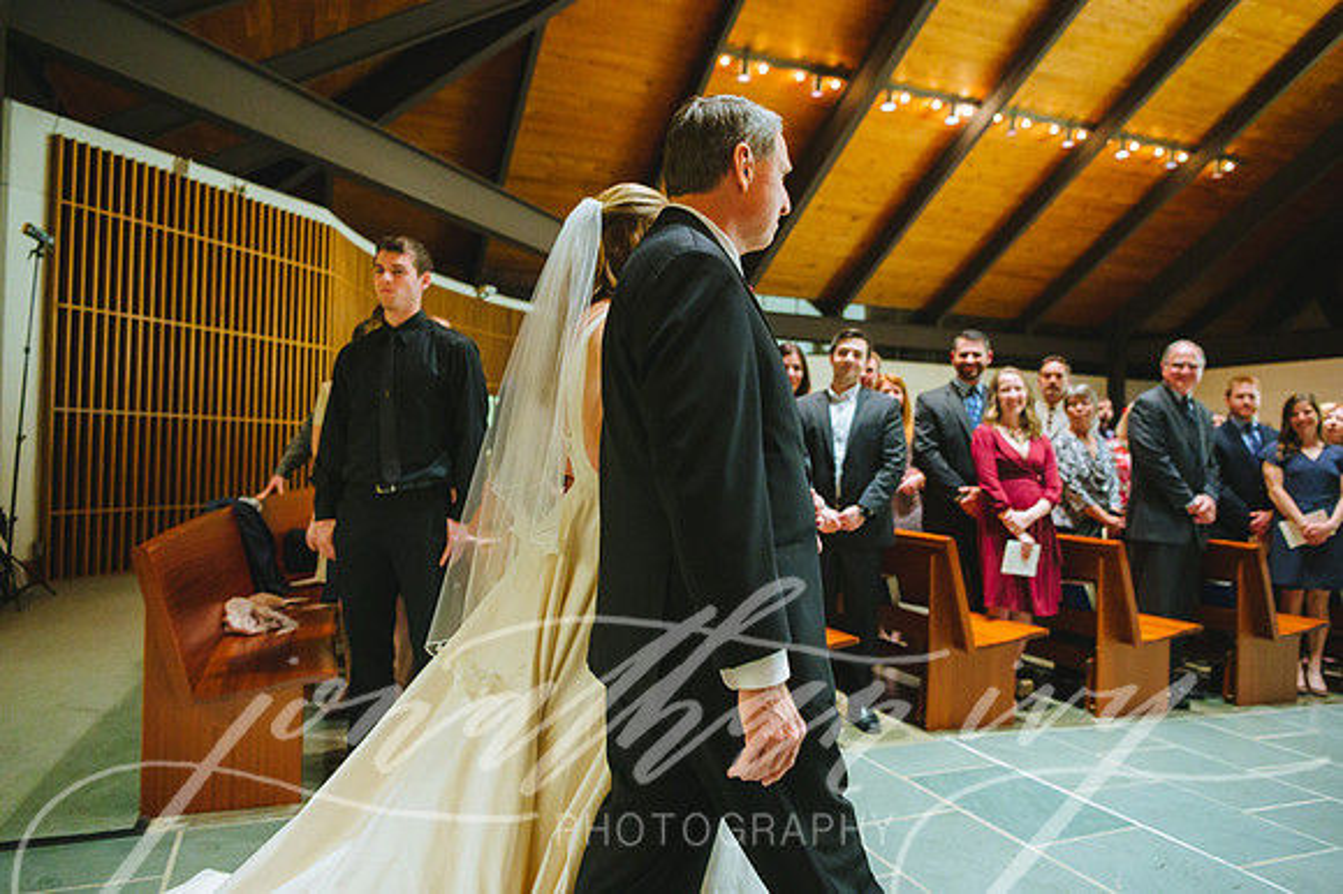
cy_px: 447
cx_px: 672
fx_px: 895
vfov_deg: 53.1
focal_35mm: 24
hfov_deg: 73.8
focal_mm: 24
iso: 6400
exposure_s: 1/160
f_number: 2.8
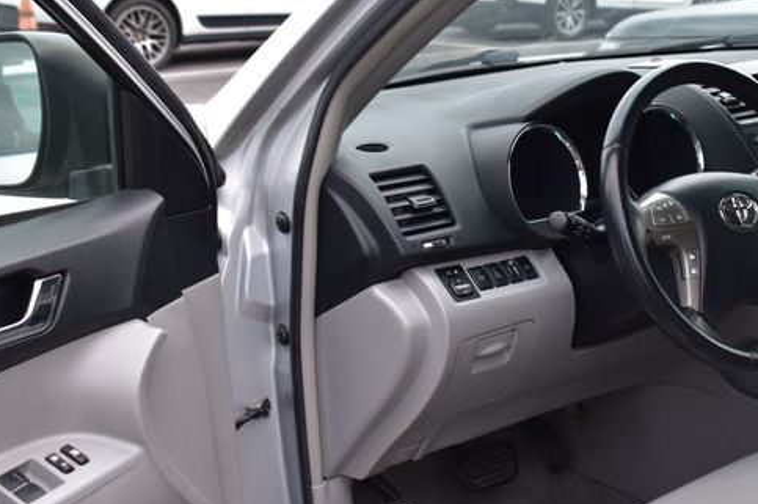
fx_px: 1213
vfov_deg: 23.4
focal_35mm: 58
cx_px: 469
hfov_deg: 34.5
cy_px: 218
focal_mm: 29
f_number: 6.3
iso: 400
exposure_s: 1/15
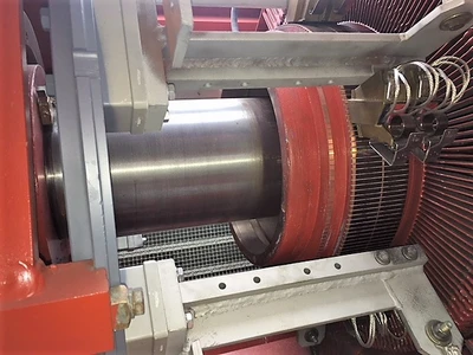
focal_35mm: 29
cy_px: 178
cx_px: 236
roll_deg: +8.5
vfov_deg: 48.2
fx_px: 396
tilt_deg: +10.6
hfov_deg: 61.7
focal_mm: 4.15
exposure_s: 1/30
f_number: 2.2
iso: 32
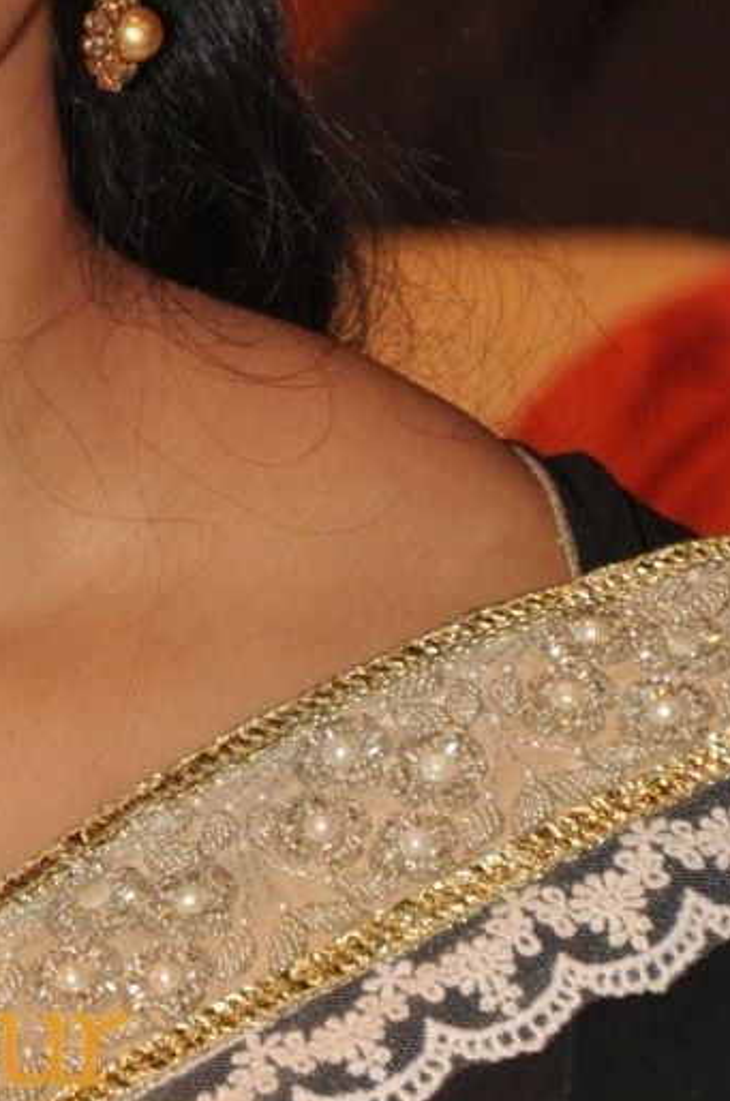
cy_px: 405
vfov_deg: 4.2
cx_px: -347
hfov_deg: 2.8
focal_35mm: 491
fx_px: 14970
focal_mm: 105
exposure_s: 1/60
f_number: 5.6
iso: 800
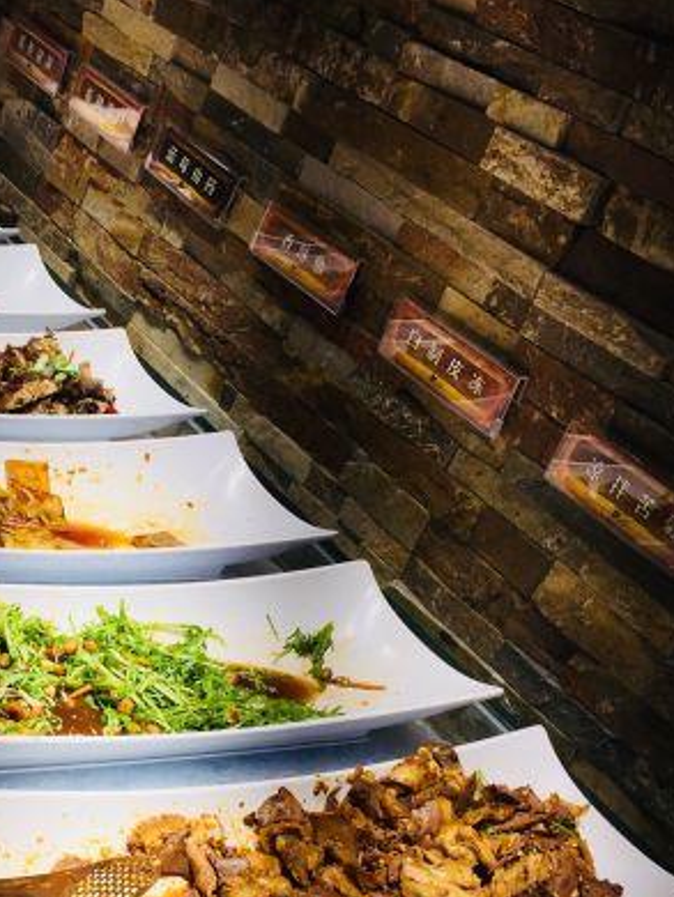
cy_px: 635
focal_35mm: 52
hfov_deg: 27.4
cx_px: 114
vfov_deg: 36.2
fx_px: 1348
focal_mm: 4.15
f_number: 2.2
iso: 32
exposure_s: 1/260
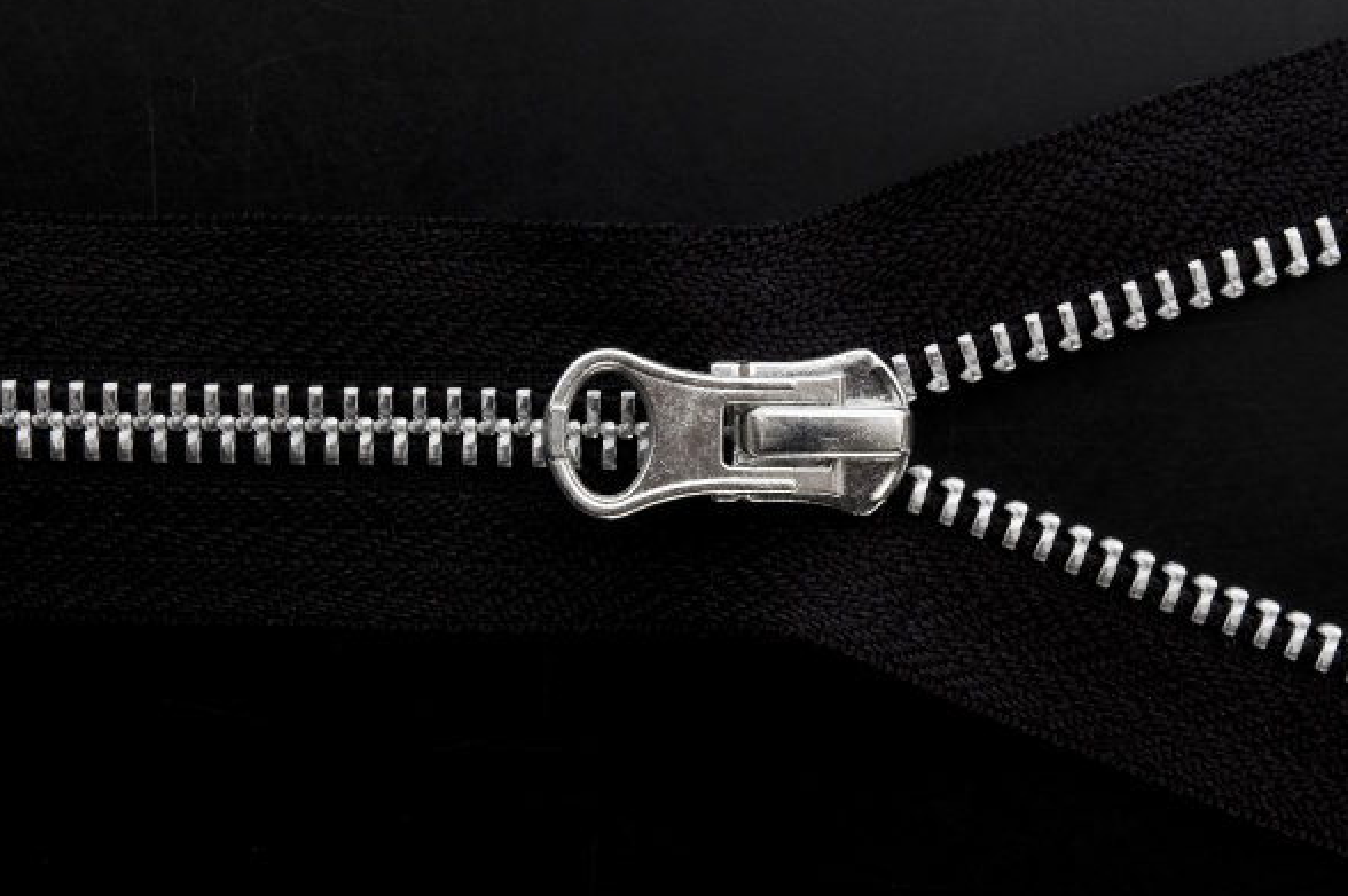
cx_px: 658
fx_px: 2918
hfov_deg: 26.0
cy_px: 450
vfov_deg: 17.5
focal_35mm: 78
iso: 200
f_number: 16
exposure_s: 4
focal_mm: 50
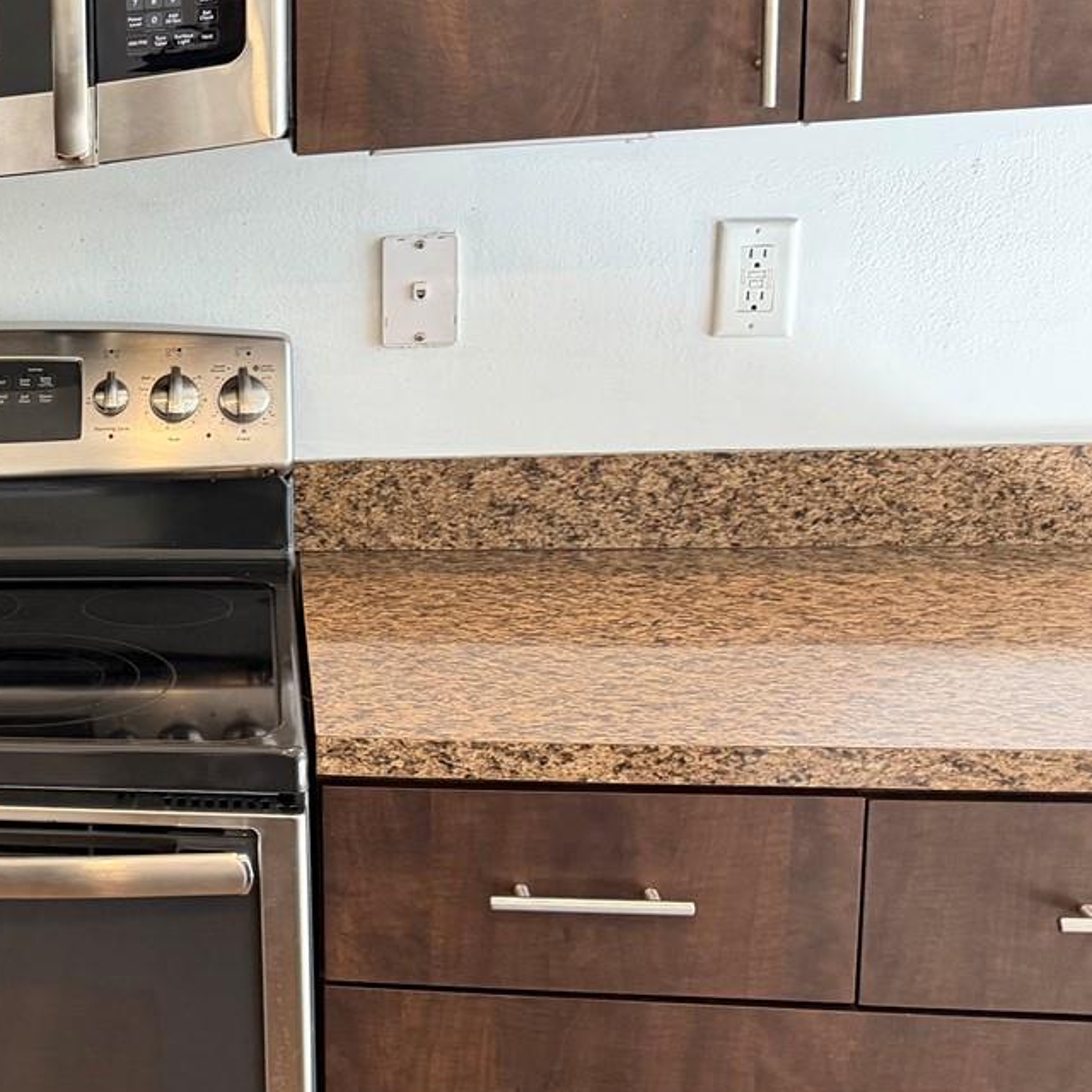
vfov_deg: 32.2
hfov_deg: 27.9
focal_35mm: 53
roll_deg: +3.8
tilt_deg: -11.9
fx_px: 1892
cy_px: 526
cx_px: -242
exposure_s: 1/60
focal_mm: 6.76
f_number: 1.78
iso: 250
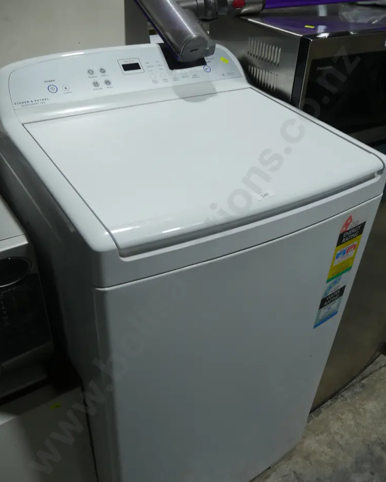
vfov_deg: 55.6
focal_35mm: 32
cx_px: 194
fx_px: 457
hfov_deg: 45.8
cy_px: 262
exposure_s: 1/125
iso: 200
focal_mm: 15
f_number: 4.5
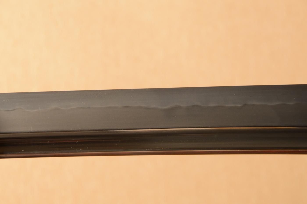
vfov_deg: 9.1
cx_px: 154
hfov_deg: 13.7
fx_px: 1278
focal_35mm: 150
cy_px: 102
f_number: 11
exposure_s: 1/1.6
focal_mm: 100
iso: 400
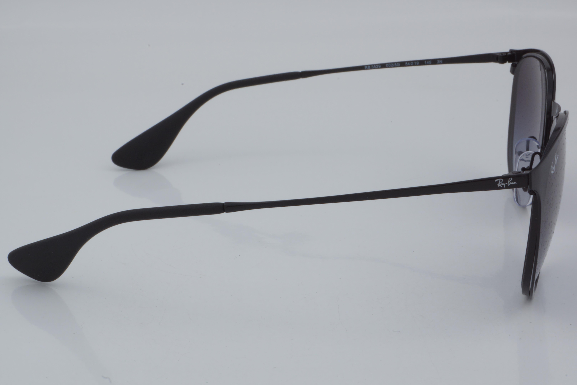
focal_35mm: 75
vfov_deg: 18.2
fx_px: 1202
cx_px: 288
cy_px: 192
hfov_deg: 27.0
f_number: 32
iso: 100
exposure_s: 1/4
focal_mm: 50
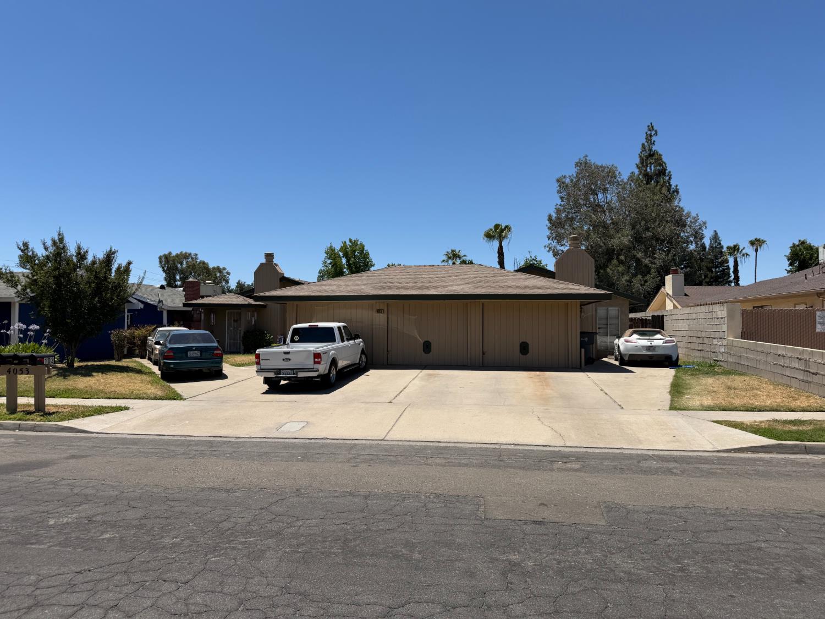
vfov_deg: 56.8
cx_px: 412
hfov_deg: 71.6
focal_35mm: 24
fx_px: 572
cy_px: 310
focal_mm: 6.76
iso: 80
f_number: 1.78
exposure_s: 1/6173
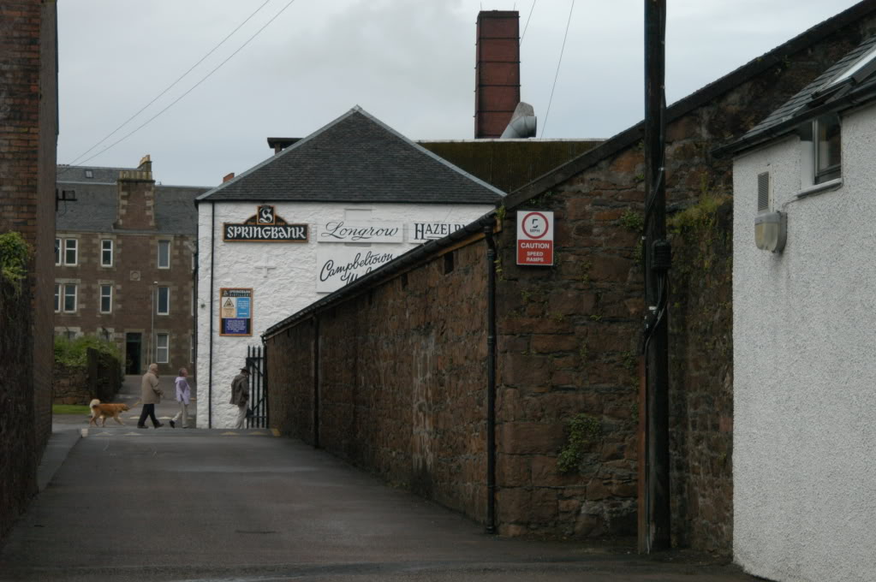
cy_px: 291
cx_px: 438
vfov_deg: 16.5
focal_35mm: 82
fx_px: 2006
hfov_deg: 24.6
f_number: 5
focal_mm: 55
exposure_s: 1/2500
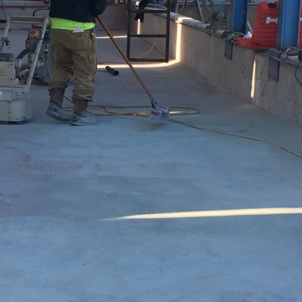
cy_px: 138
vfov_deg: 19.5
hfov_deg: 19.4
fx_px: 878
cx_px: 78
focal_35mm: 89
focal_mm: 4.15
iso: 25
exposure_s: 1/250
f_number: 2.2
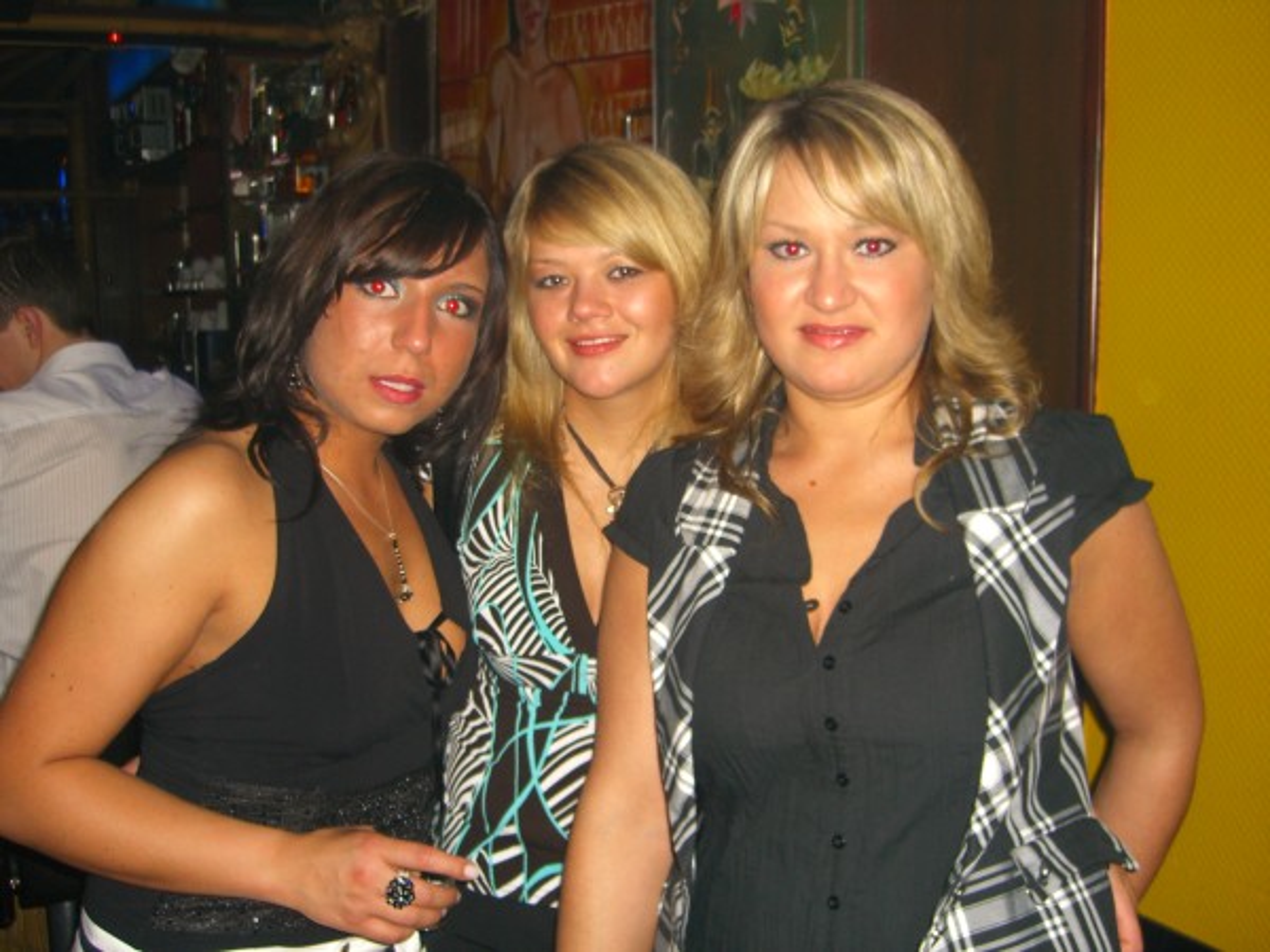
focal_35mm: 38
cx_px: 635
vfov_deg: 37.7
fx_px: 1394
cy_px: 476
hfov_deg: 49.0
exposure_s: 1/60
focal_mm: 7.9
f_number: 2.8
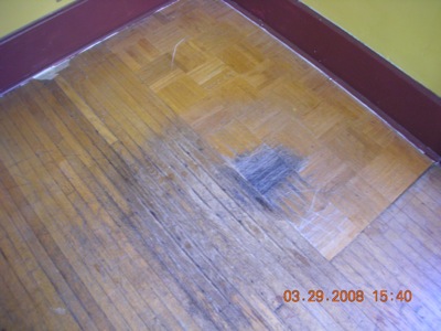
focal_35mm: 35
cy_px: 166
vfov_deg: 40.7
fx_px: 446
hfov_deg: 52.6
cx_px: 220
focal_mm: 5.8
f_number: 2.8
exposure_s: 1/13.6
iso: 200
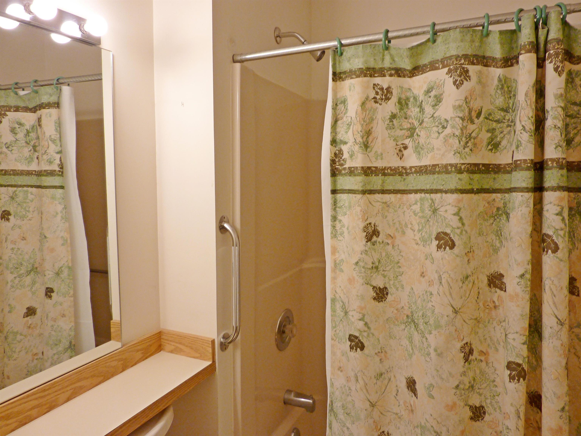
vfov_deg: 54.9
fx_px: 420
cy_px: 218
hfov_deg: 69.4
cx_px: 290
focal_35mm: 25
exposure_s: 1/30
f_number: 3.3
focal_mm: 4.1
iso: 100
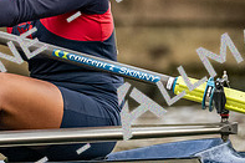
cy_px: 24
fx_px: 11995
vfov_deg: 0.8
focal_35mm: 1764
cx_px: 10
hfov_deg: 1.2
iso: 3600
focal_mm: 400
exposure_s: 1/2500
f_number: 4.5
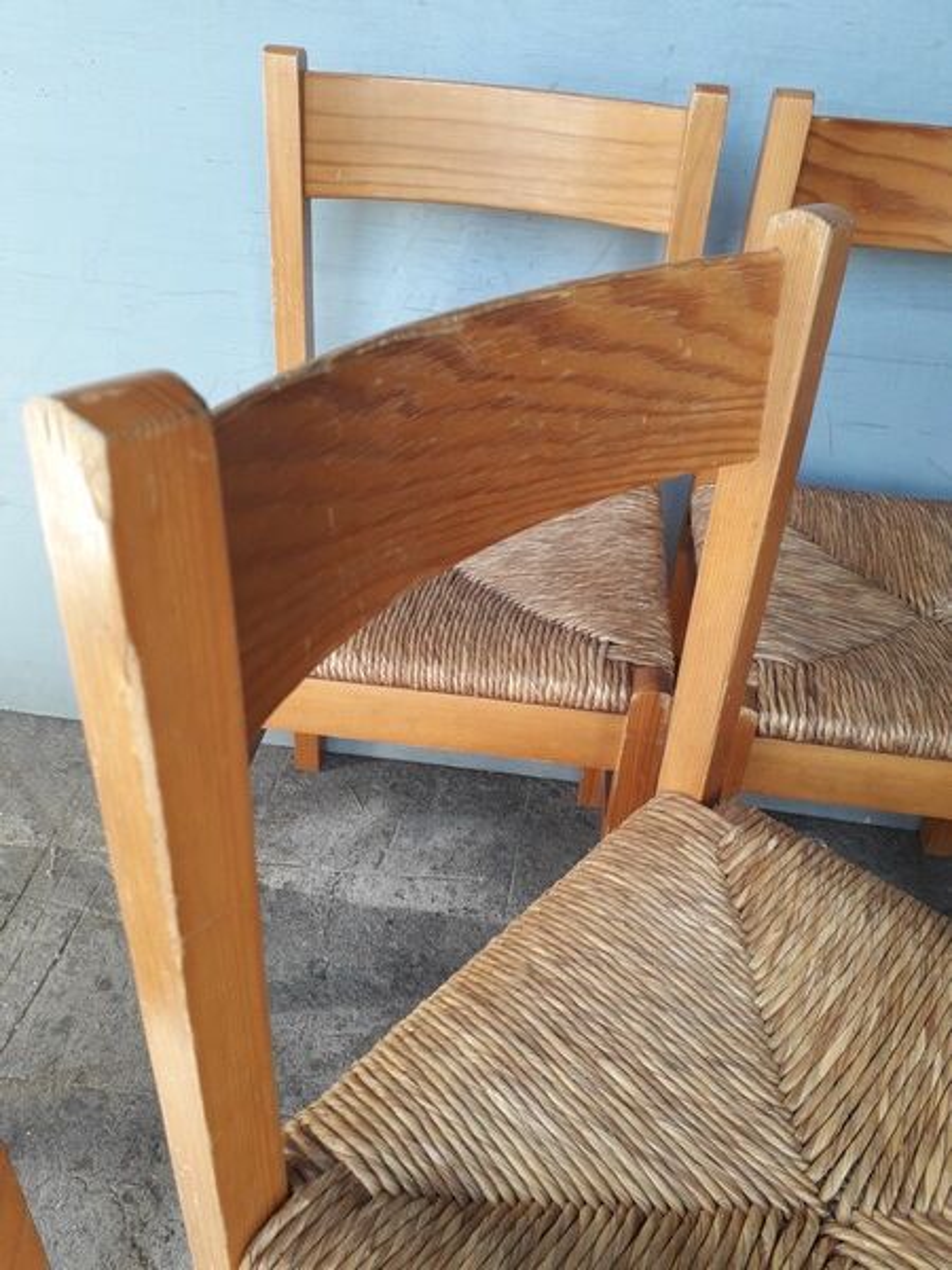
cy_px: 635
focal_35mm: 27
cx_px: 476
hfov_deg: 51.4
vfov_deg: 65.3
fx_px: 990
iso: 50
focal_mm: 3.6
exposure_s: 1/100
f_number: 1.9
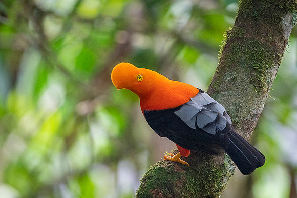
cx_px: 156
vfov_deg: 1.9
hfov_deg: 2.9
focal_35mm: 720
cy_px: 95
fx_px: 5938
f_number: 4
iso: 2500
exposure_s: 1/500
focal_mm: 500
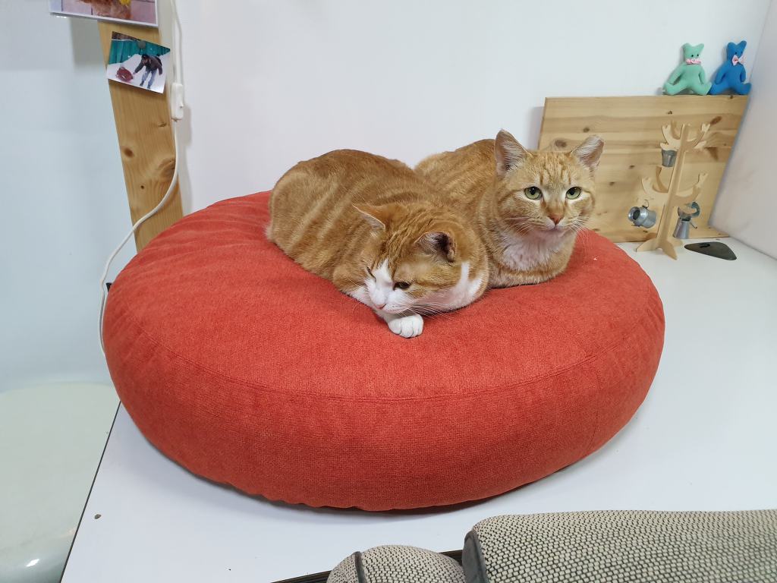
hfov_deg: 67.3
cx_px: 388
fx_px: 584
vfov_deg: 53.1
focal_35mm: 26
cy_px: 292
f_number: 2.4
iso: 400
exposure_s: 1/60
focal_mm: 4.3
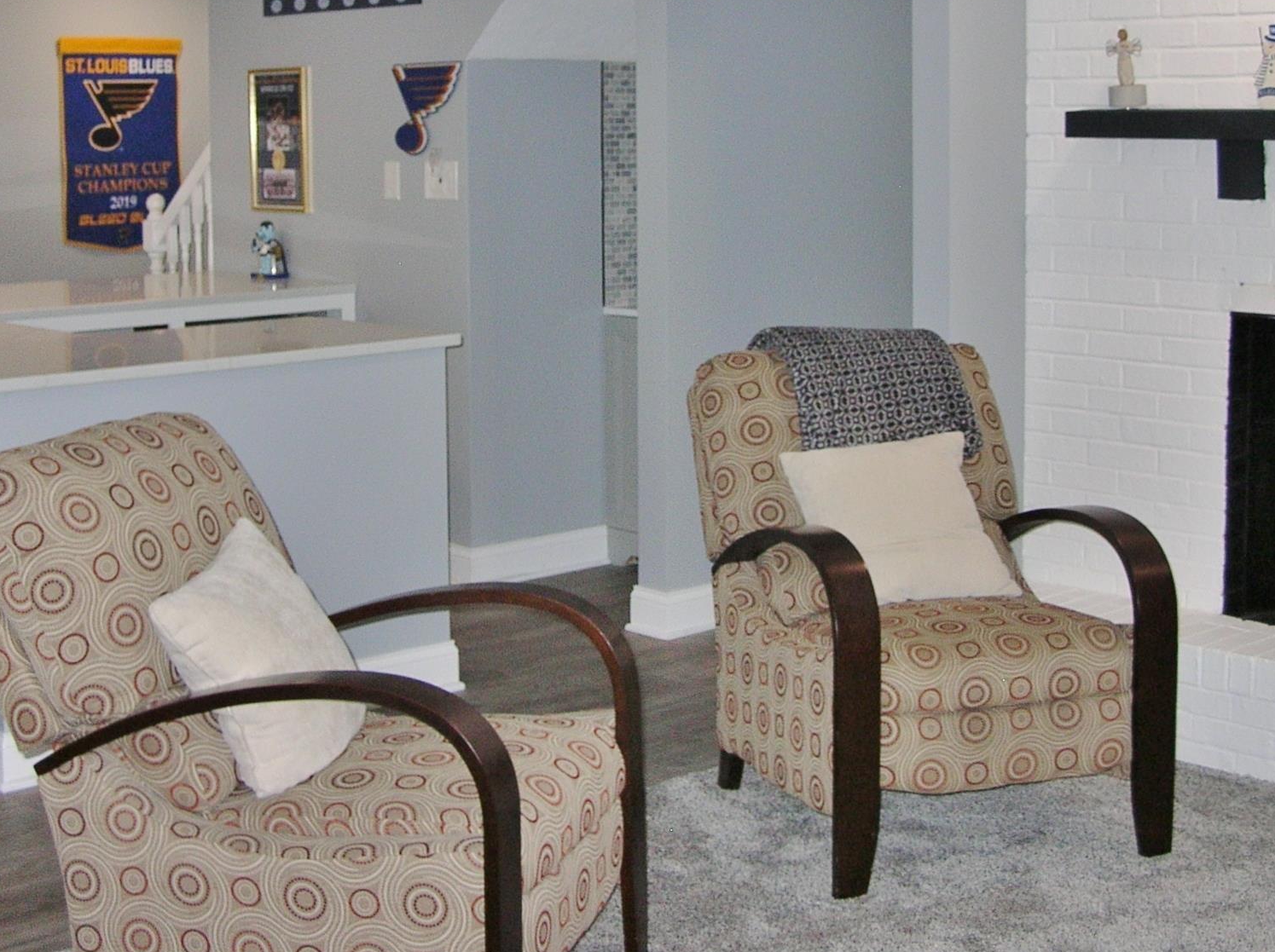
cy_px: 279
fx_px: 2023
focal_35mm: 55
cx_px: 671
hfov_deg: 35.0
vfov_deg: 26.3
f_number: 2.7
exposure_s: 1/60.1
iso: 71
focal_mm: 6
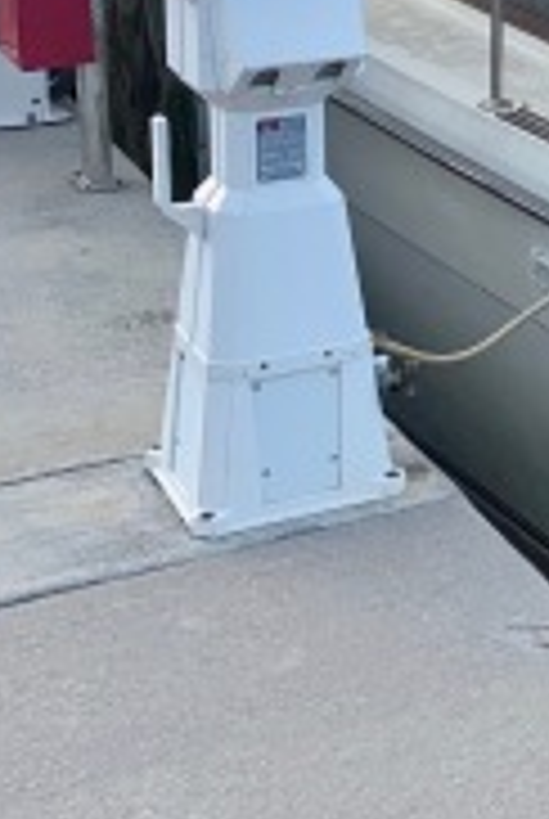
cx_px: 878
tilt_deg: -7.6
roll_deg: -0.9
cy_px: -90
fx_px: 2028
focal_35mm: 89
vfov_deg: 21.6
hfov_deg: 14.2
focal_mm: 4.25
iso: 25
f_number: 1.8
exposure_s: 1/1299
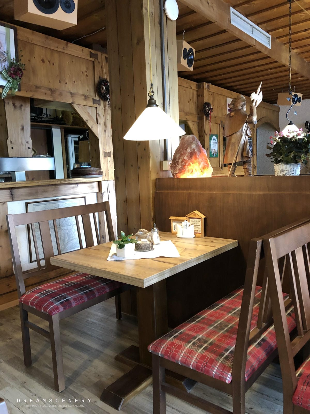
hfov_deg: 49.7
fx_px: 334
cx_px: 155
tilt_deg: -6.7
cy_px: 207
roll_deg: +1.9
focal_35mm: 28
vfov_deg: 63.4
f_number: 1.8
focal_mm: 3.99
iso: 100
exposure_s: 1/8
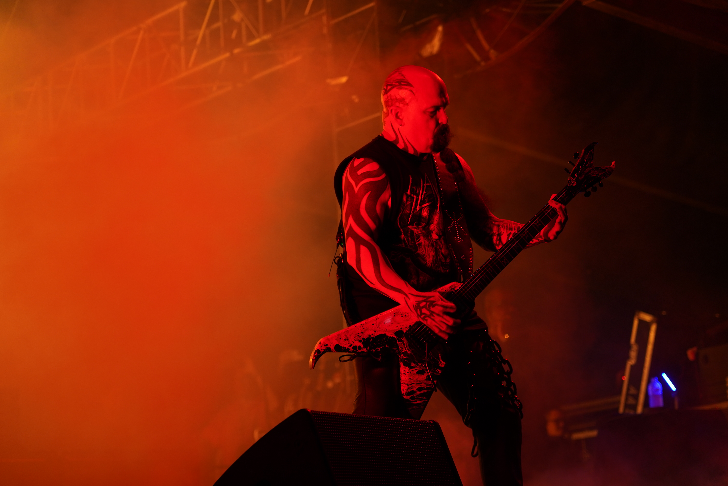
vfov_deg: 13.0
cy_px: 243
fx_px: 2123
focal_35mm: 105
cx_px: 364
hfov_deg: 19.5
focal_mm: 105
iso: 800
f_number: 4
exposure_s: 1/125
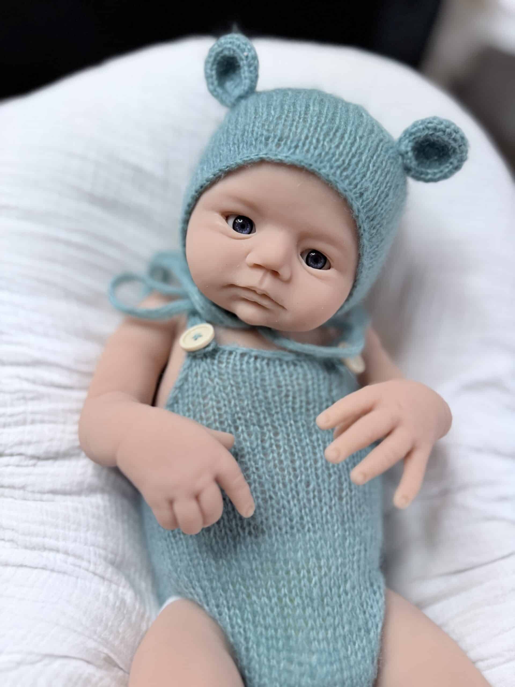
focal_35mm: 24
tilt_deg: -43.3
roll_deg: -10.3
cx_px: 258
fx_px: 476
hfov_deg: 56.8
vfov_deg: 71.6
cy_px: 344
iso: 100
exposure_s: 1/120
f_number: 1.78
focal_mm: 6.76
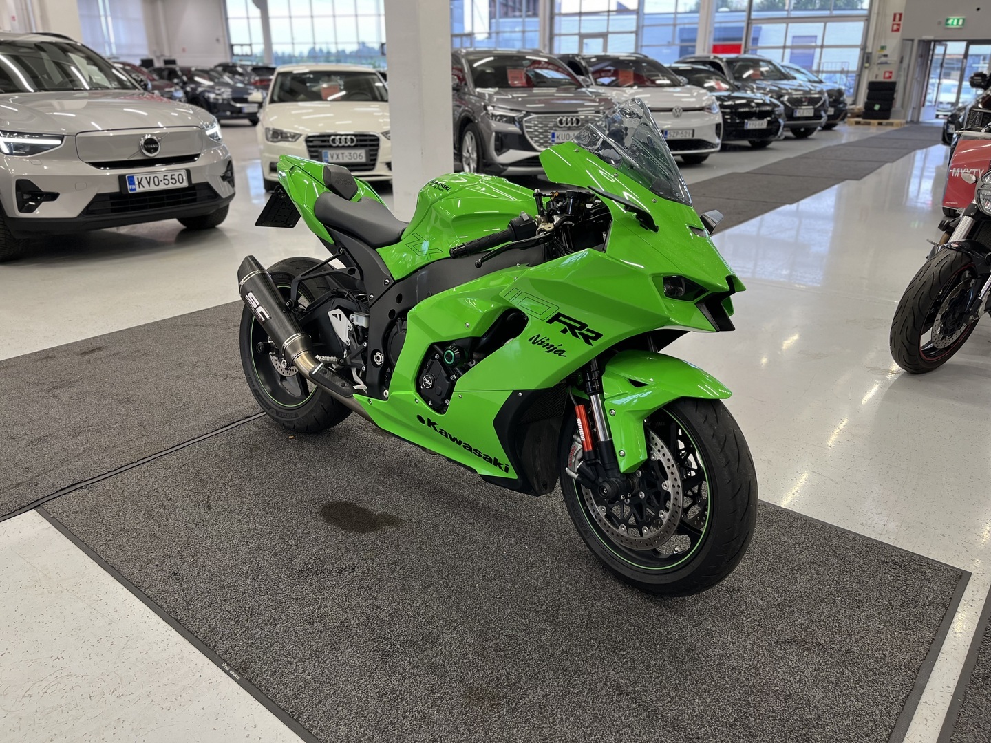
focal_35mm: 26
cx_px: 496
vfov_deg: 53.1
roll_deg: -0.6
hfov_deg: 67.3
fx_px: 744
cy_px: 372
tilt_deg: -21.4
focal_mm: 5.1
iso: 80
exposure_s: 1/50
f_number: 1.6
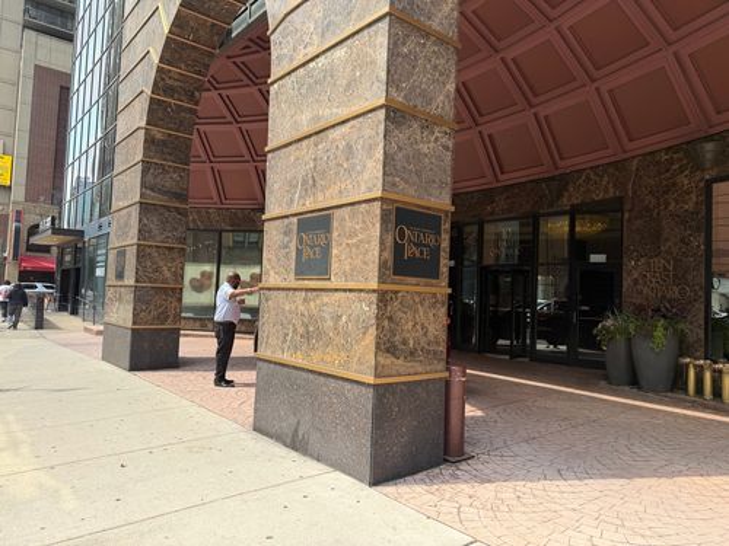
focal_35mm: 24
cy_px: 273
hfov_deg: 71.6
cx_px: 364
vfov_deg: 56.8
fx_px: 505
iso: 80
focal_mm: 6.76
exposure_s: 1/1812
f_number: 1.78
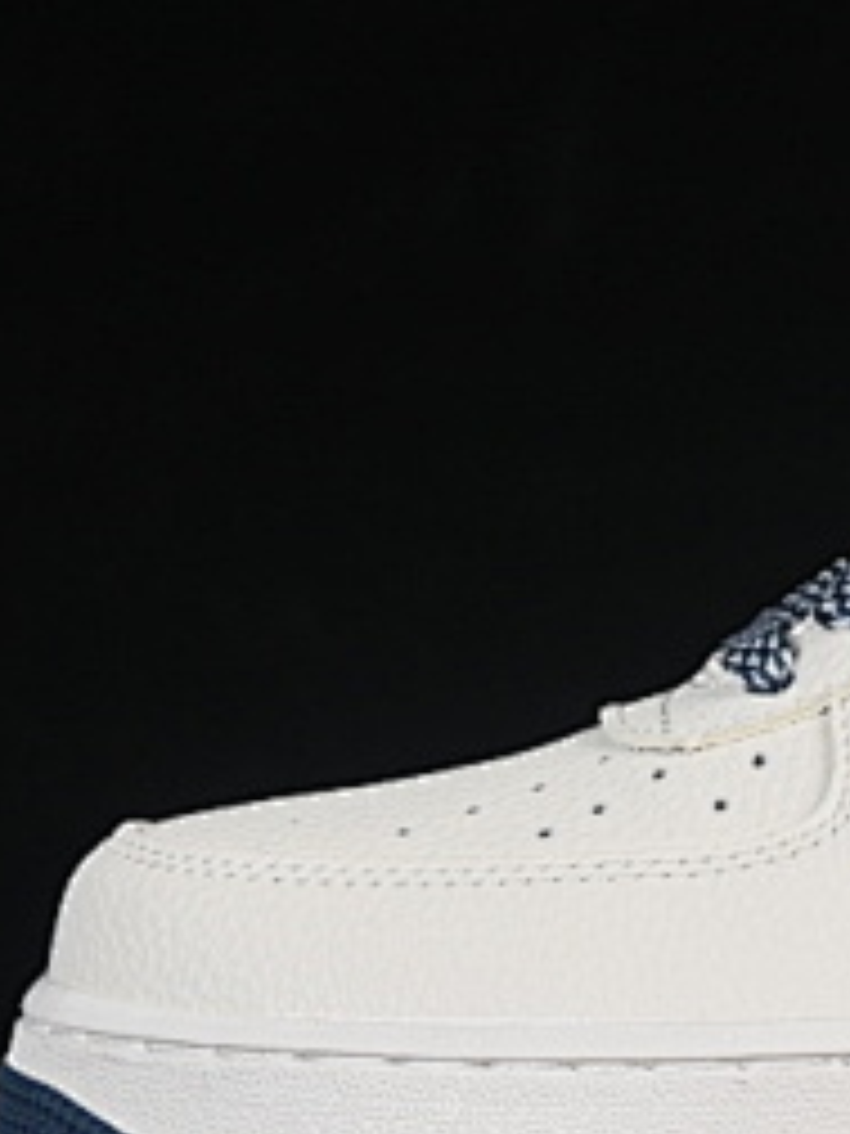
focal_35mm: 229
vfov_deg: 8.6
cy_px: 538
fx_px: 7497
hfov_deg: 6.4
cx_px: 1282
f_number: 8
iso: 160
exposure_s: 1/80
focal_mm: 50
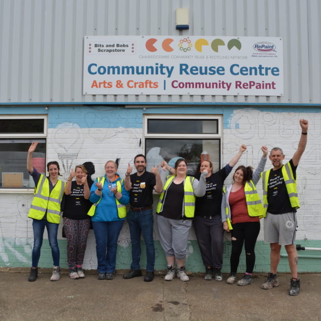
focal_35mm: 35
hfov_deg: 47.2
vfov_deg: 47.2
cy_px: 158
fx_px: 367
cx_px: 154
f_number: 7.1
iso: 200
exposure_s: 1/200
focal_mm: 18
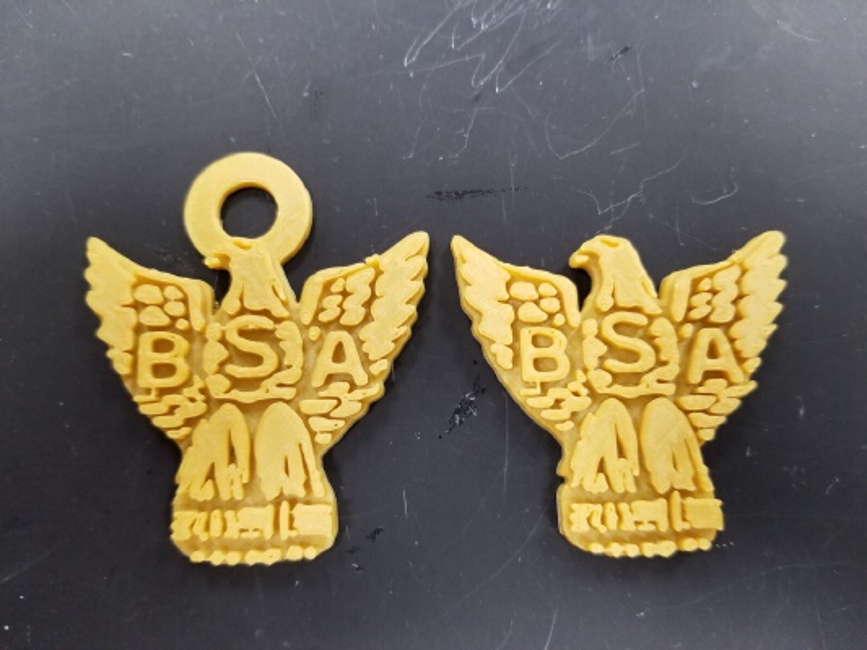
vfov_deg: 53.1
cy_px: 325
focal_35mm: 26
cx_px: 434
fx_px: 651
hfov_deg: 67.3
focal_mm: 4.25
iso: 160
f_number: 1.7
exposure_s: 1/30
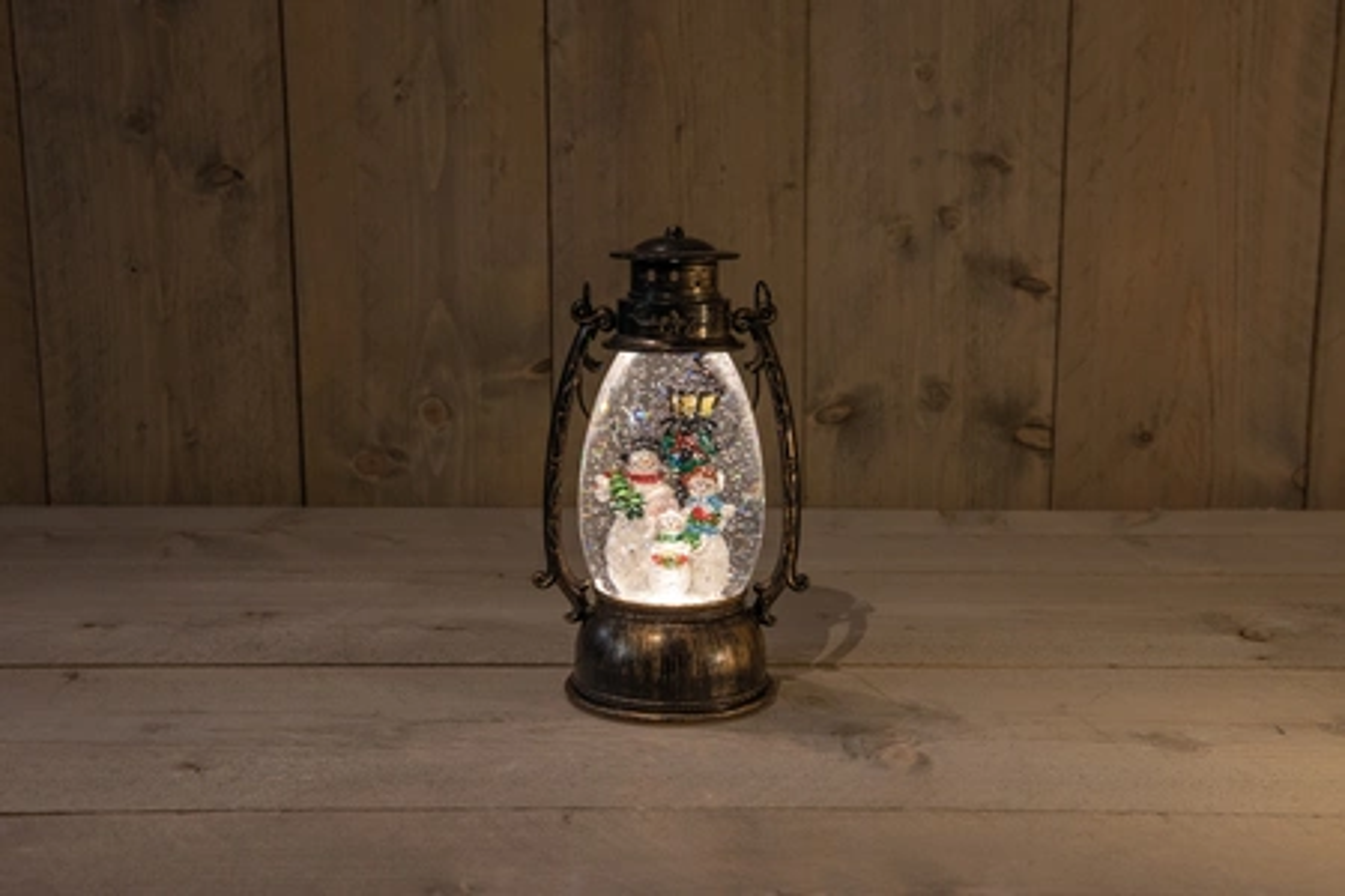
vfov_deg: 28.1
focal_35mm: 48
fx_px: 1793
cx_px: 672
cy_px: 448
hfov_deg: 41.1
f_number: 9
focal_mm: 48
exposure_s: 1/30
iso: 1250
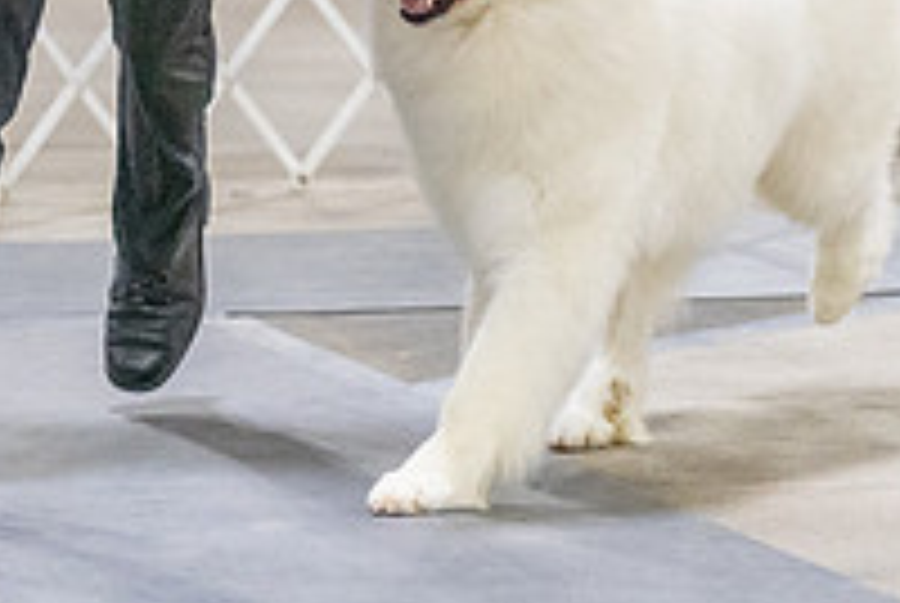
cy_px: -218
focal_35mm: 313
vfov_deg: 4.4
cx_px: 428
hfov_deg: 6.6
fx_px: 7836
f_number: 3.2
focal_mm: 108
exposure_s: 1/320
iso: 6400
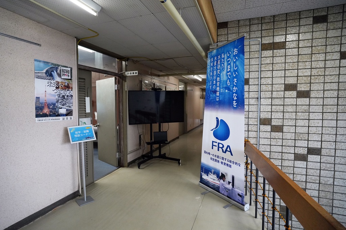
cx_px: 173
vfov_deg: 61.9
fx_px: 192
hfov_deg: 84.0
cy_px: 115
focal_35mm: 20
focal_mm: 20
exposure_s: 1/200
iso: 2500
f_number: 4
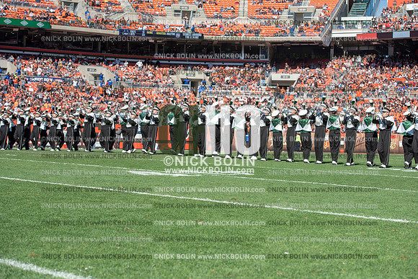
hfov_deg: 28.8
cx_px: 209
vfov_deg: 19.5
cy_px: 140
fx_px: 813
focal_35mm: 70
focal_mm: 70
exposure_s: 1/2000
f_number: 5
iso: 400
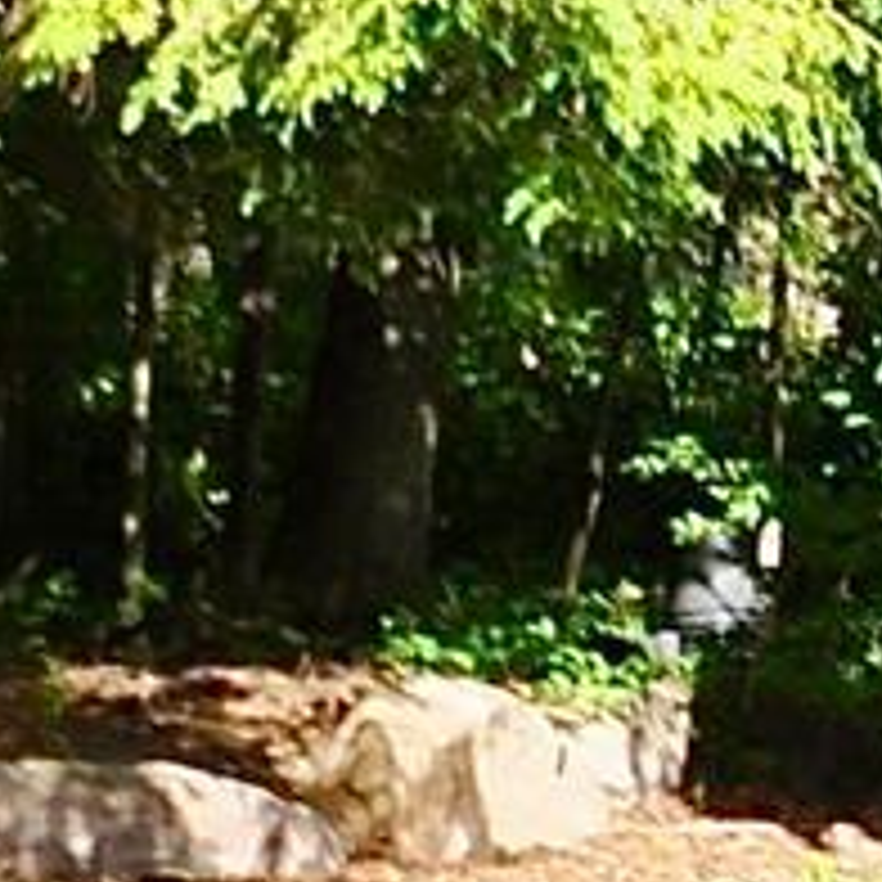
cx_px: 3429
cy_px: -567
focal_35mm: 319
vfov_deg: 5.4
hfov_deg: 5.0
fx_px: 9196
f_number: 8
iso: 200
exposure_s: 1/125
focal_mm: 24
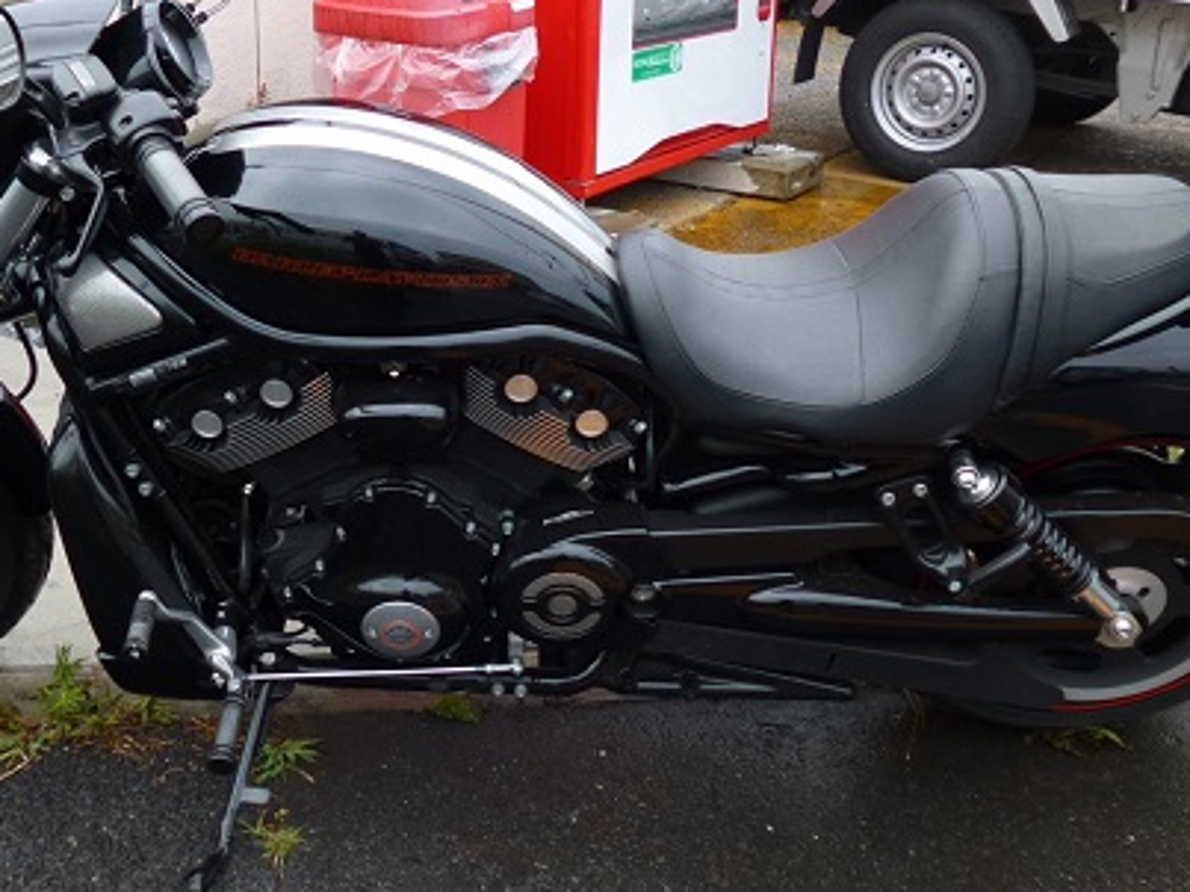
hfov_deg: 44.6
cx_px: 472
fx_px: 1443
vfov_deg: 34.2
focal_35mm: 42
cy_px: 359
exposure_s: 1/200
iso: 100
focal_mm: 4.3
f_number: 2.8
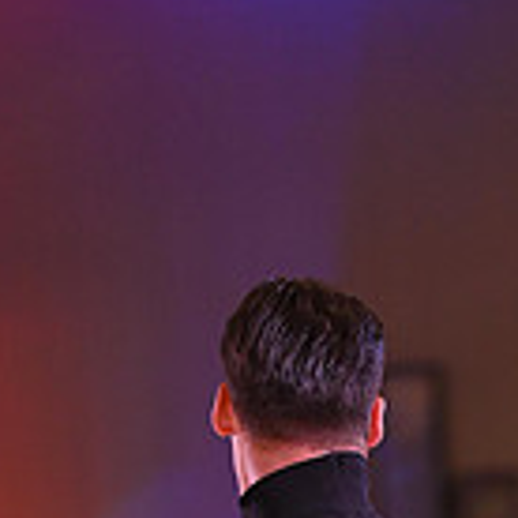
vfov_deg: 2.4
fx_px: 12139
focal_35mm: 717
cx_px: 689
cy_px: 1081
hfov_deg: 2.4
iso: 1600
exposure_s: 1/200
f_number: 4.5
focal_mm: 200
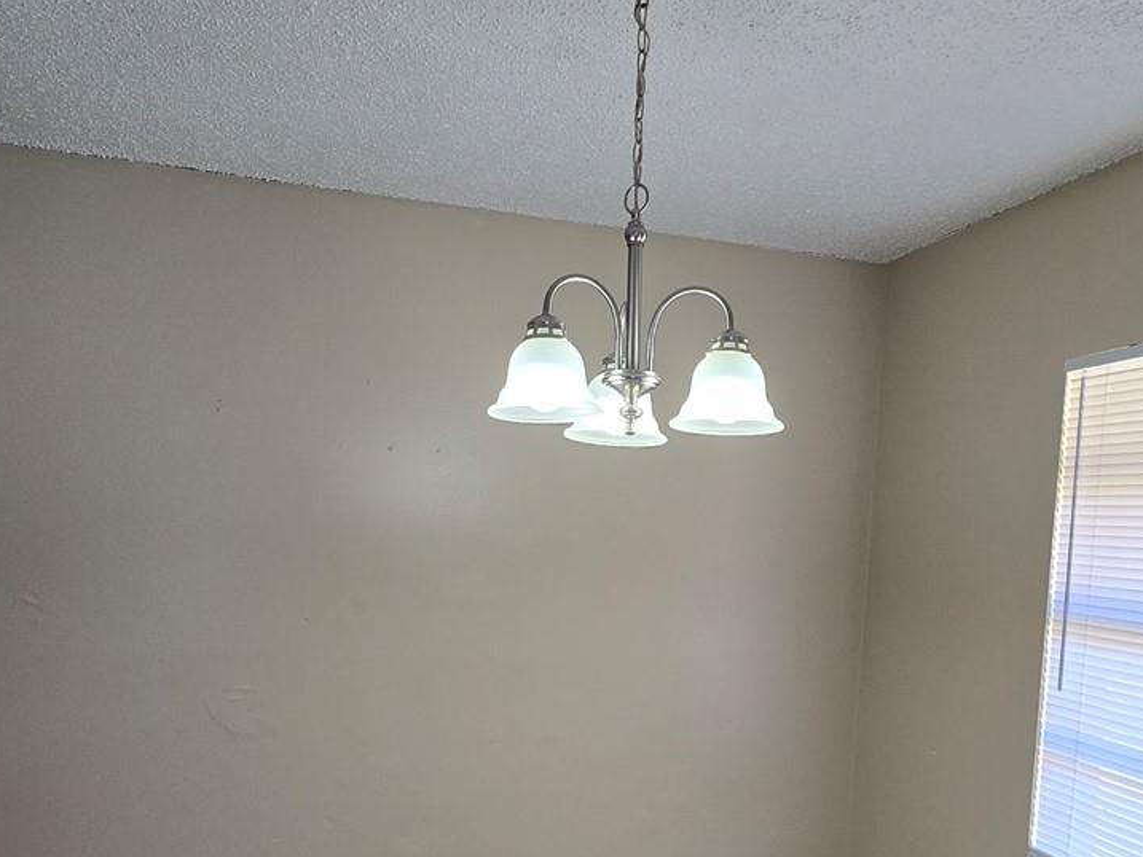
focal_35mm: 29
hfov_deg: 61.3
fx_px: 958
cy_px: 644
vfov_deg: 46.5
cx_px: 668
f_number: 2.2
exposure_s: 1/60
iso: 100
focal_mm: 2.2
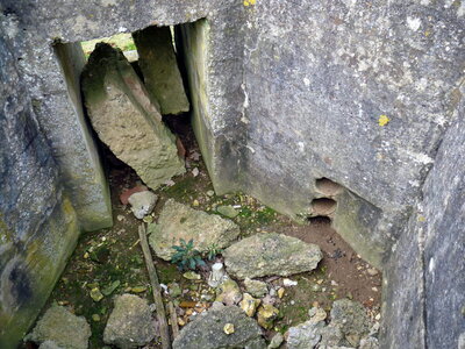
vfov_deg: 45.4
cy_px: 174
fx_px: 416
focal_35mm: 31
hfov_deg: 58.4
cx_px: 232
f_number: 2.8
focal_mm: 5.5
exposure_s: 1/100
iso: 80
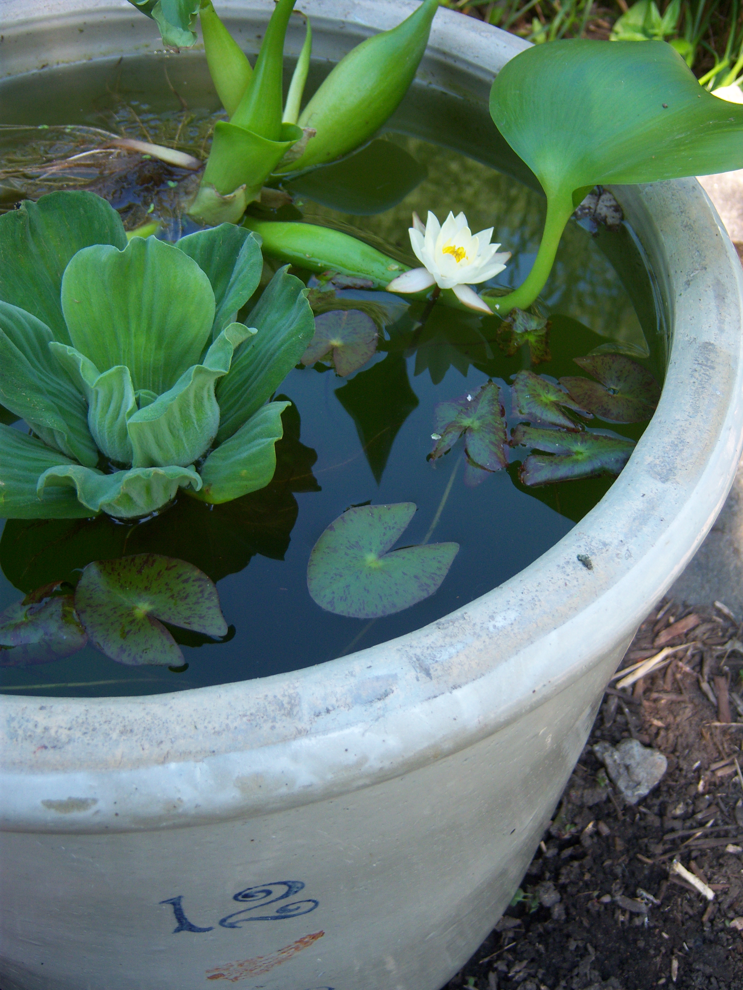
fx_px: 1030
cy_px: 495
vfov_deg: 51.4
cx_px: 372
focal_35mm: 36
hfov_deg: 39.7
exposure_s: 1/100
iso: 80
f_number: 2.8
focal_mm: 7.5
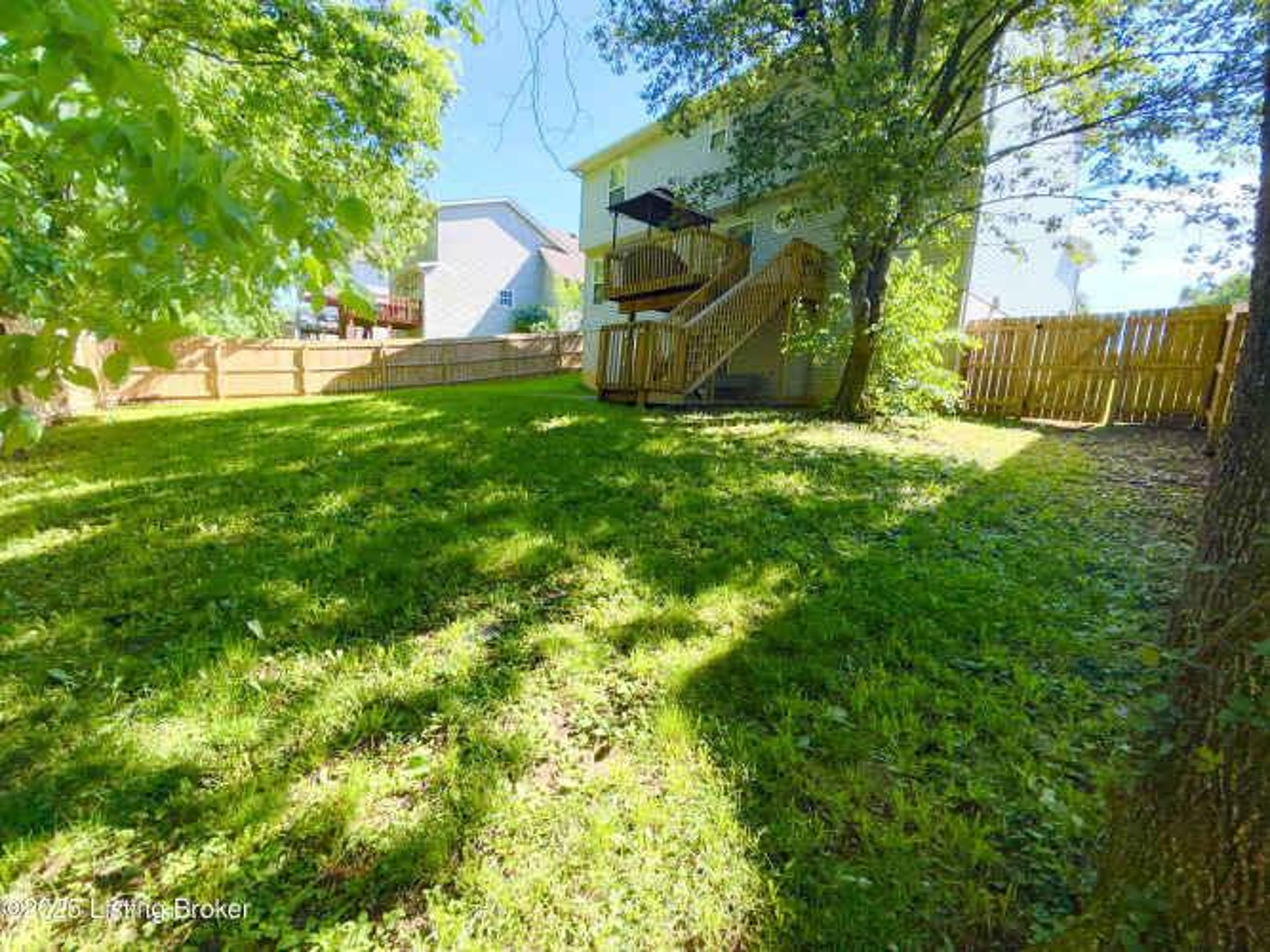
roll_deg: -3.1
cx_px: 635
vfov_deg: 85.7
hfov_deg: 102.1
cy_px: 476
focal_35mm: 14
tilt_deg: -8.1
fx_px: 514
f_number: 2.2
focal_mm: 2.22
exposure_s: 1/212
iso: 16
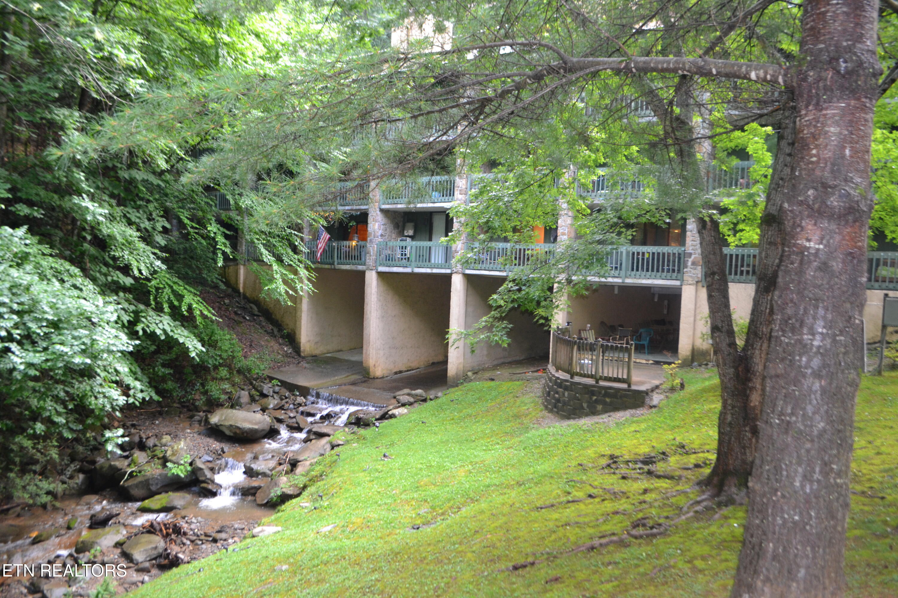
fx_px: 673
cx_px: 449
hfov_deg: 67.4
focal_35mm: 27
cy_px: 299
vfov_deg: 47.9
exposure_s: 1/60
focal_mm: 18
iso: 800
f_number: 3.5
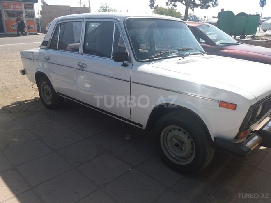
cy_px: 102
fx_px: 219
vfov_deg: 49.7
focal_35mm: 28
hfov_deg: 63.4
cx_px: 136
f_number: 1.9
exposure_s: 1/1464
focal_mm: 3.7
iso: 64
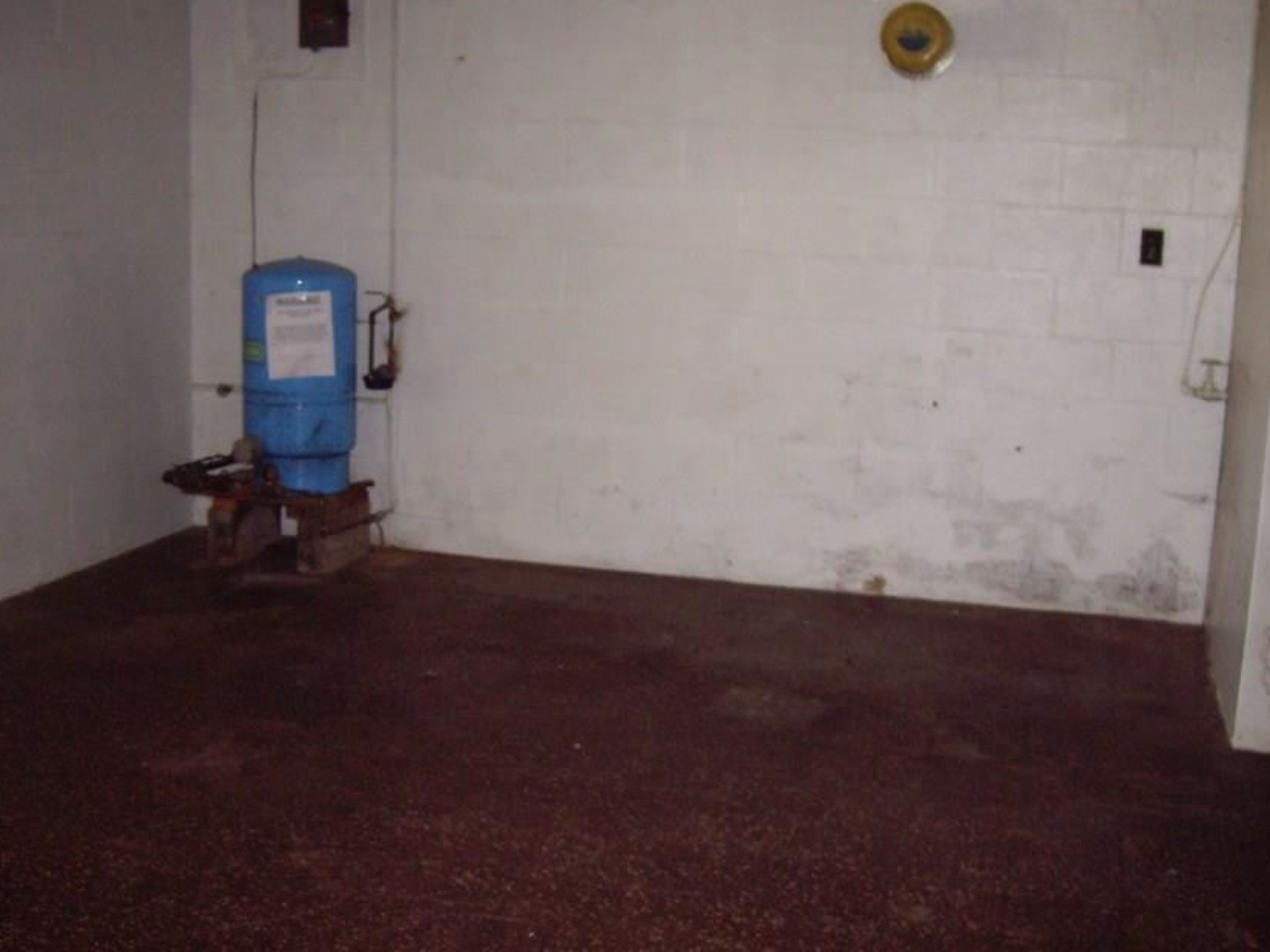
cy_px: 486
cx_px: 627
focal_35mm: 47
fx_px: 1724
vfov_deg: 30.9
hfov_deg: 40.4
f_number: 2.7
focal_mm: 6.2
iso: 200
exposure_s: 1/40
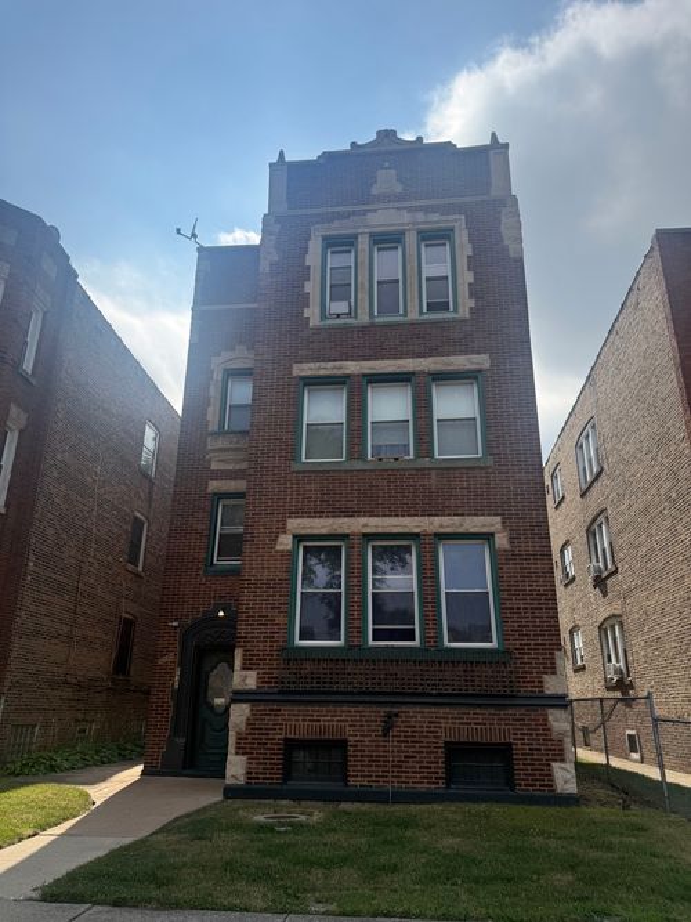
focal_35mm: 24
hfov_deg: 56.8
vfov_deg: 71.6
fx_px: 639
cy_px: 461
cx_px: 346
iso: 100
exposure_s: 1/7353
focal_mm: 6.76
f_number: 1.78
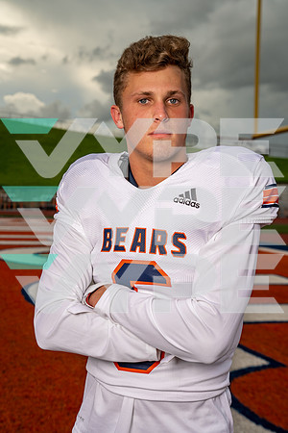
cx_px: 144
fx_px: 660
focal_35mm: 55
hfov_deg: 24.6
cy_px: 216
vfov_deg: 36.2
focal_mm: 55
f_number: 5.6
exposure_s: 1/400
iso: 100
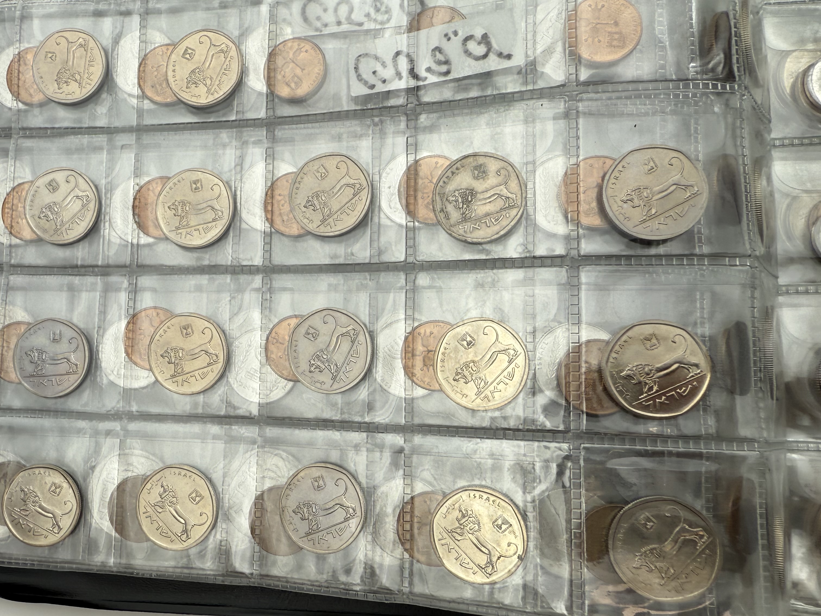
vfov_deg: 44.2
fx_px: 759
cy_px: 306
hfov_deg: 56.2
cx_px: 313
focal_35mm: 32
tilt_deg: -80.1
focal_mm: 2.22
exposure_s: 1/281
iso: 40
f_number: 2.2
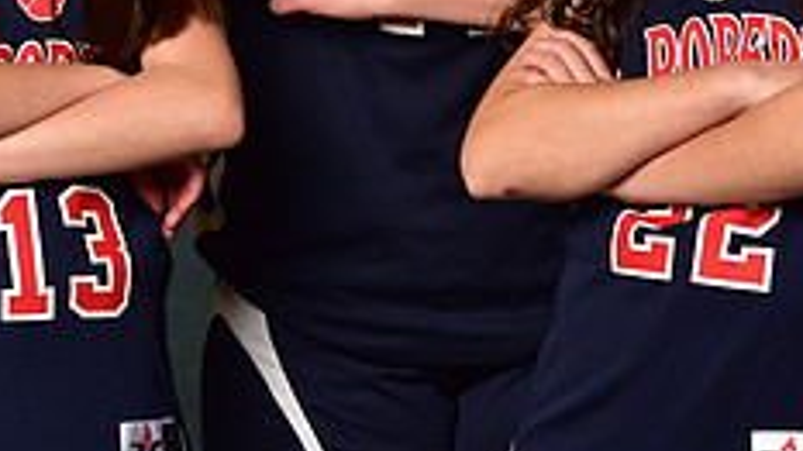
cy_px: -150
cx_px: 489
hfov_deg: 7.1
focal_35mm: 303
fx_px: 6451
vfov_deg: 4.0
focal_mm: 116
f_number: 4.5
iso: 200
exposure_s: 1/200
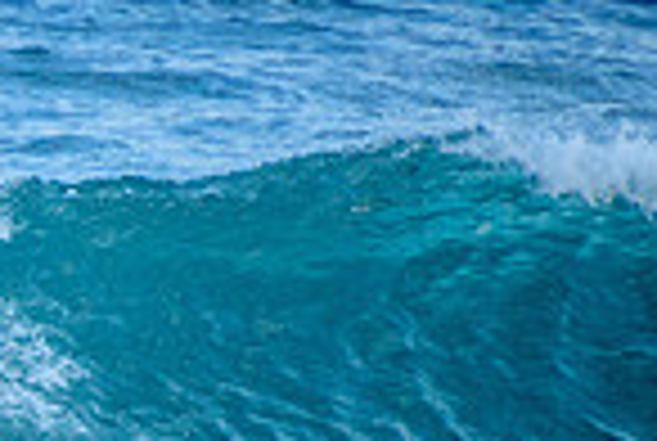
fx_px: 35532
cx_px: -479
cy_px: 427
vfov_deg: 0.7
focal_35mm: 1943
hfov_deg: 1.1
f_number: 5.6
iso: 640
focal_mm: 400
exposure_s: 1/1250
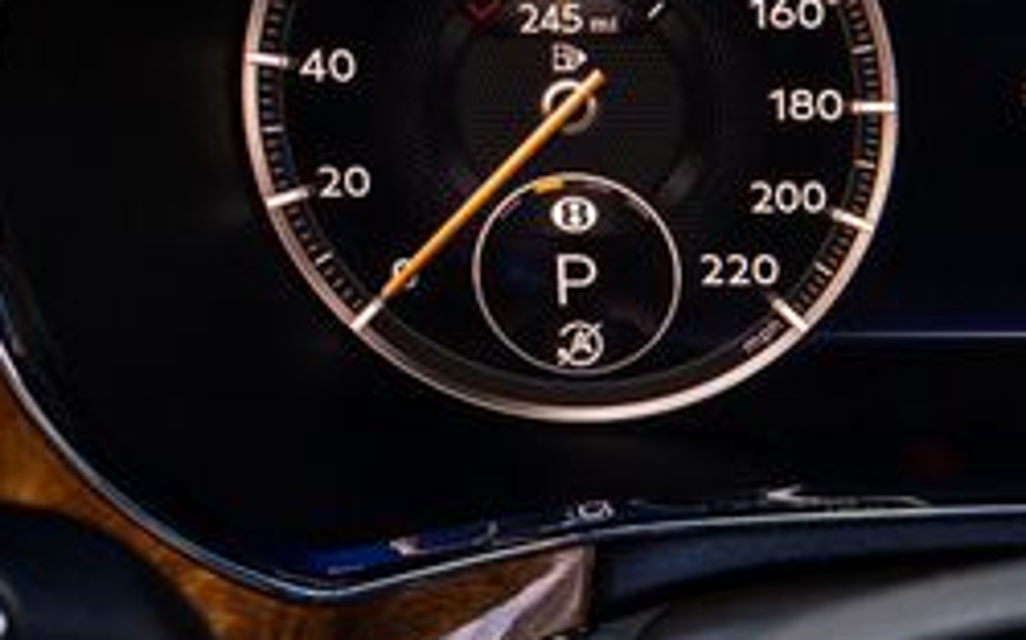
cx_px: 1220
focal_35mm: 107
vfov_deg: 12.2
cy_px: 123
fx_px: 2991
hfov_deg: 18.5
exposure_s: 1/80
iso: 640
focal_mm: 24
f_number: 8
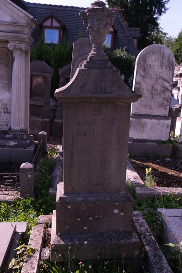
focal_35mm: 32
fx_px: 243
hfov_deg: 41.1
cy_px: 136
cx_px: 91
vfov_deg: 58.7
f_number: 5.6
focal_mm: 21.4
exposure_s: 1/300
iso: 160
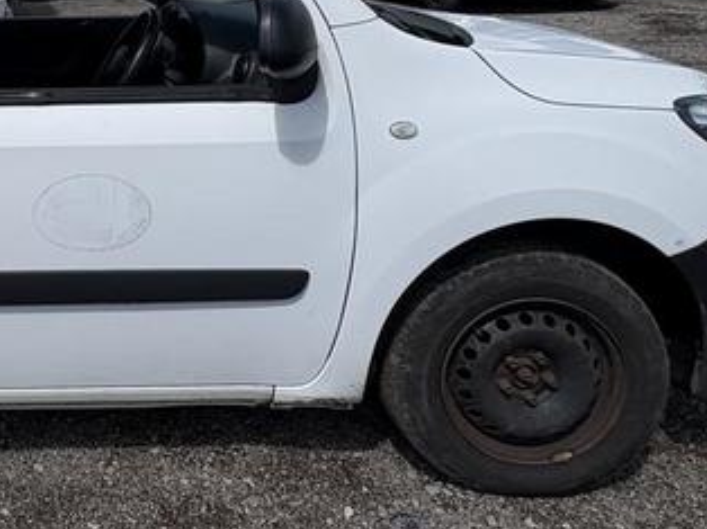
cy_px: 7
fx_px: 816
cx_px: -41
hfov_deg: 39.6
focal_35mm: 40
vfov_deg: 33.1
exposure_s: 1/4132
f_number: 2.2
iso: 50
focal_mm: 2.22
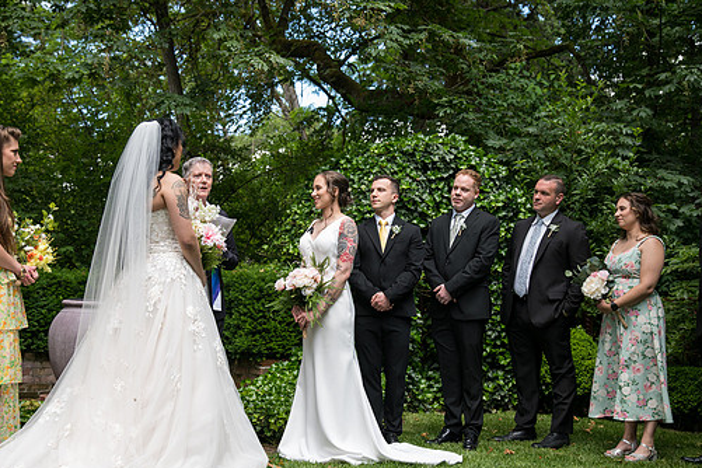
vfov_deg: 30.5
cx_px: 340
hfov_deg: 44.5
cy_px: 254
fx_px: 858
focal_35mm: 44
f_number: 3.5
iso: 320
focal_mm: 38
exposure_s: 1/400
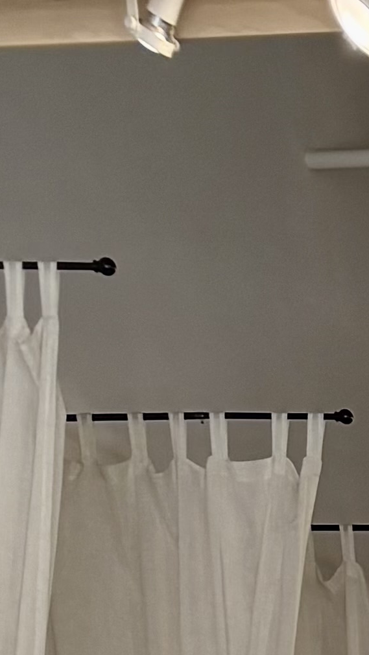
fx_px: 2782
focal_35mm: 160
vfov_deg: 10.7
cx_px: 1375
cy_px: 1761
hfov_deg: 6.4
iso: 32
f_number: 1.6
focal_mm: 5.96
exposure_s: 1/129
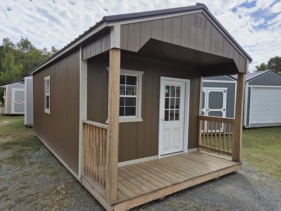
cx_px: 144
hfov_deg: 71.6
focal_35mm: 24
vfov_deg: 56.8
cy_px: 108
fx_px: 195
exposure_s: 1/7891
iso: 64
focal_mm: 5.4
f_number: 1.8
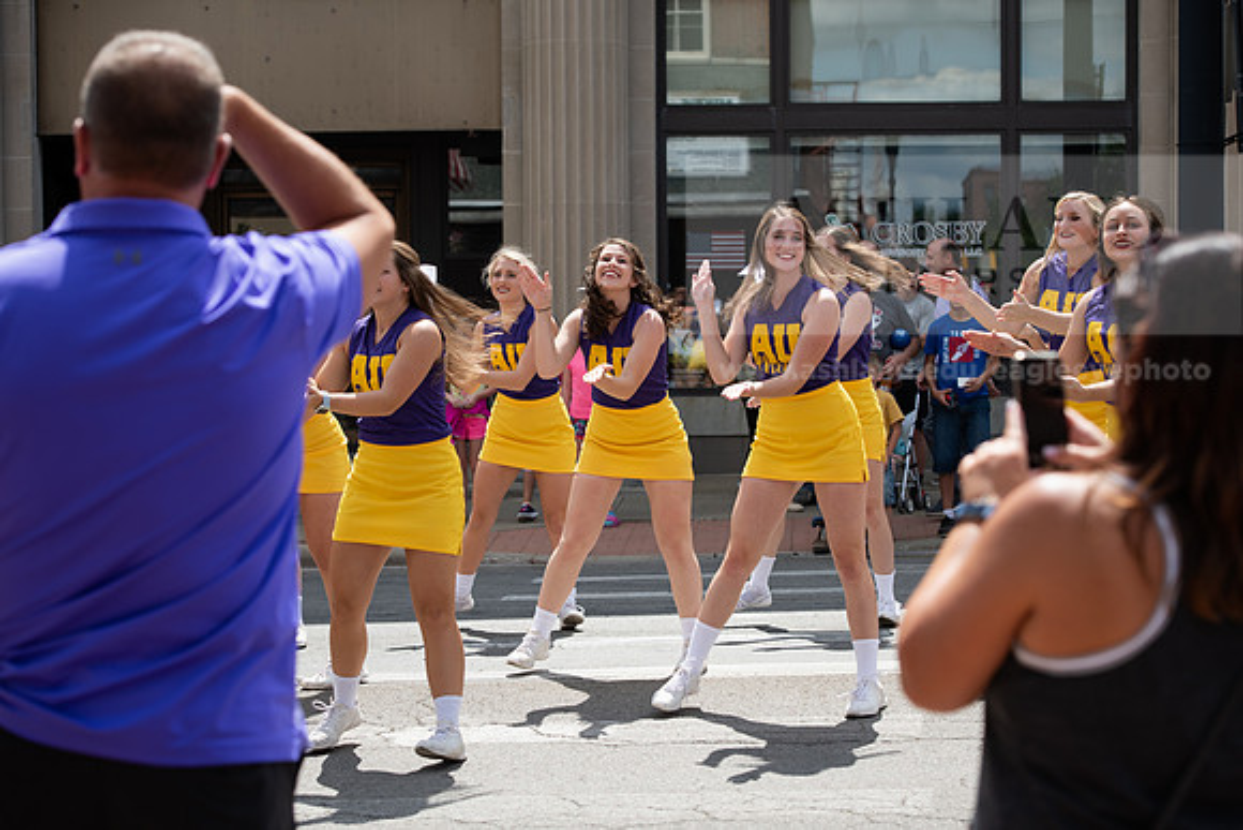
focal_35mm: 80
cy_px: 415
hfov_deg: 25.4
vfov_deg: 17.1
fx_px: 2763
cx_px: 622
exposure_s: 1/800
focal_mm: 80
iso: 200
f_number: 5.6
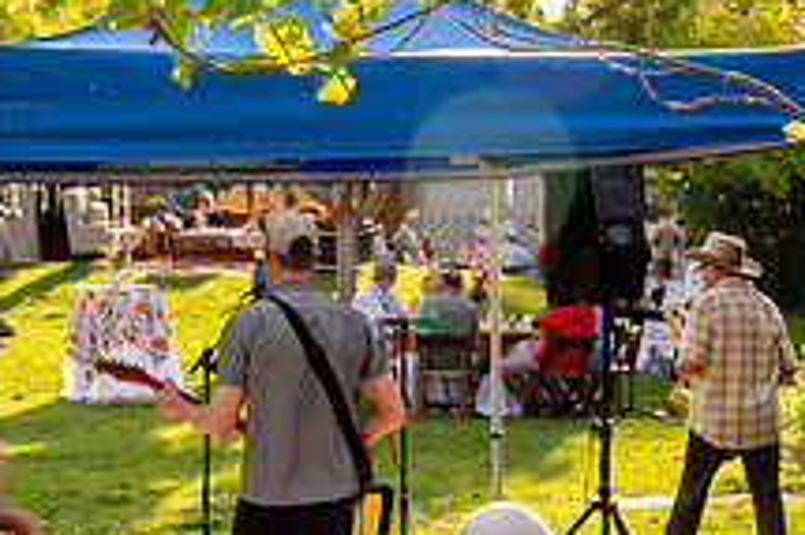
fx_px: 2391
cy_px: 588
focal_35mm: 107
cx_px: 275
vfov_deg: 12.6
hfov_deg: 19.1
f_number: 5
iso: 500
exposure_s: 1/800
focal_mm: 38
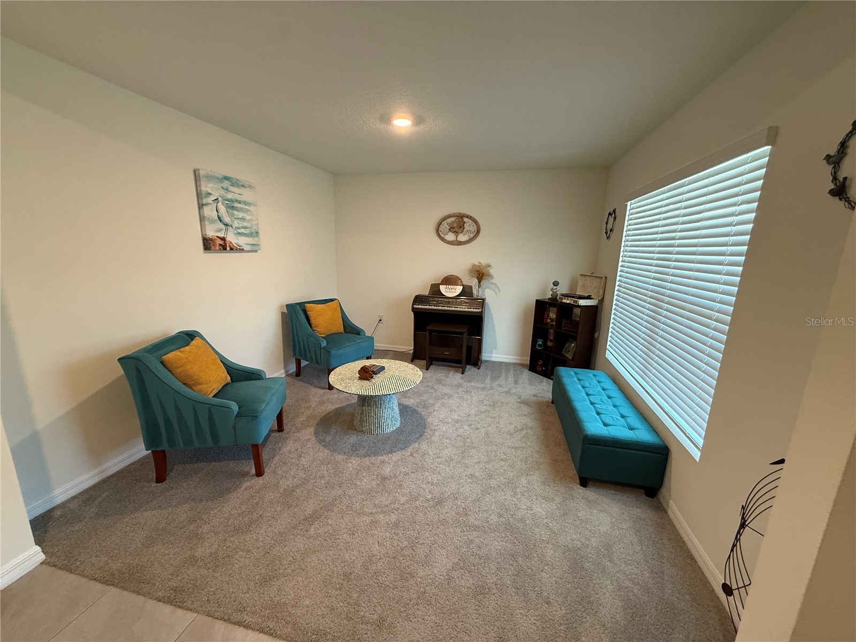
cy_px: 321
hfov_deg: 102.1
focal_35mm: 14
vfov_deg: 85.7
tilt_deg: -11.8
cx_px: 428
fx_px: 346
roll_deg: -1.3
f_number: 2.2
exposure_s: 1/60
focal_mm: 2.22
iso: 320
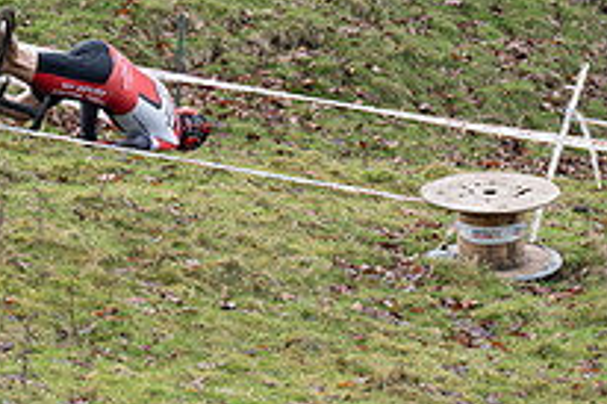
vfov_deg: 2.4
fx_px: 9485
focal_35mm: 563
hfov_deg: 3.7
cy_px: 87
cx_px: 85
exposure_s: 1/1000
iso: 1250
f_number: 3.5
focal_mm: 200
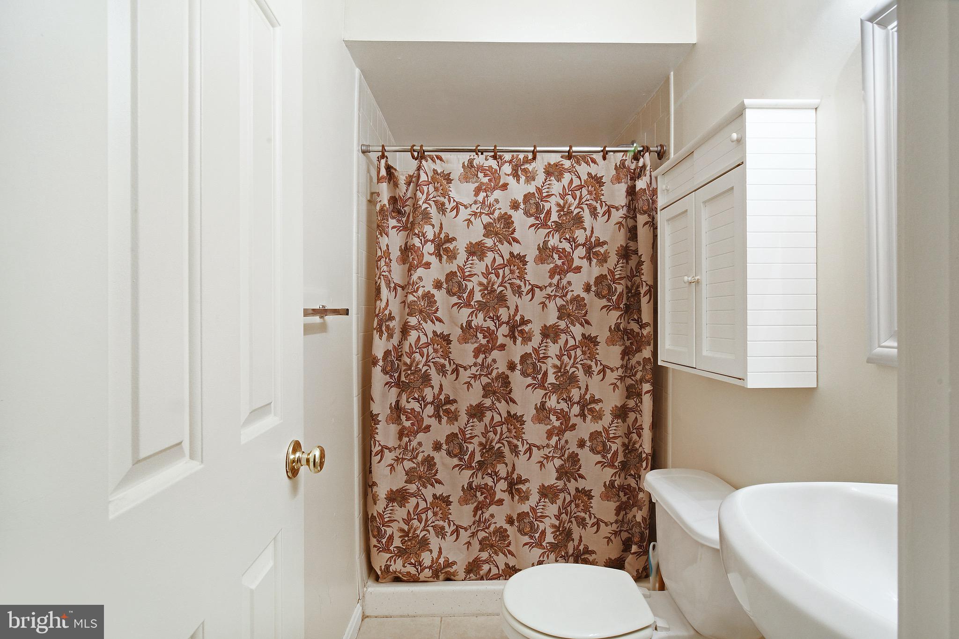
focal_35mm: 16
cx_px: 480
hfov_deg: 96.7
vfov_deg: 73.7
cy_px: 320
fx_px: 426
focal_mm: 11
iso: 640
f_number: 14
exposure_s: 2
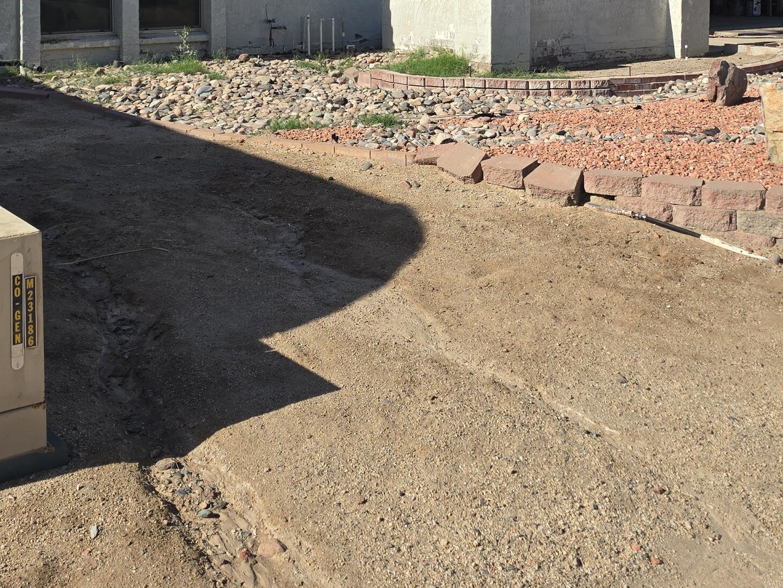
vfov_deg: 28.8
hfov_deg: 40.4
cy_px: -10
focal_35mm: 47
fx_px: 1063
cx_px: 409
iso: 12
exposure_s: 1/832
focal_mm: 6.3
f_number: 1.7
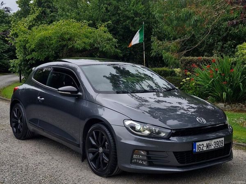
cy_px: 92
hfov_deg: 73.9
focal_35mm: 23
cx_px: 123
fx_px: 163
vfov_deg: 58.9
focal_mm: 5.54
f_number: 1.8
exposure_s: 1/1100
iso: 50
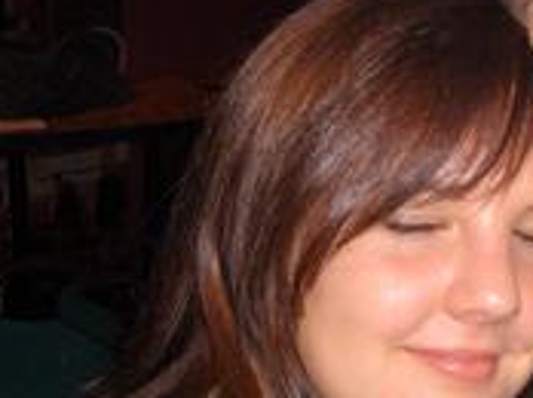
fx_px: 1461
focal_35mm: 95
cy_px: 156
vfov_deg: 15.5
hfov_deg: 20.3
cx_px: 466
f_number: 2.6
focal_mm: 5.8
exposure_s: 1/60
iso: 100
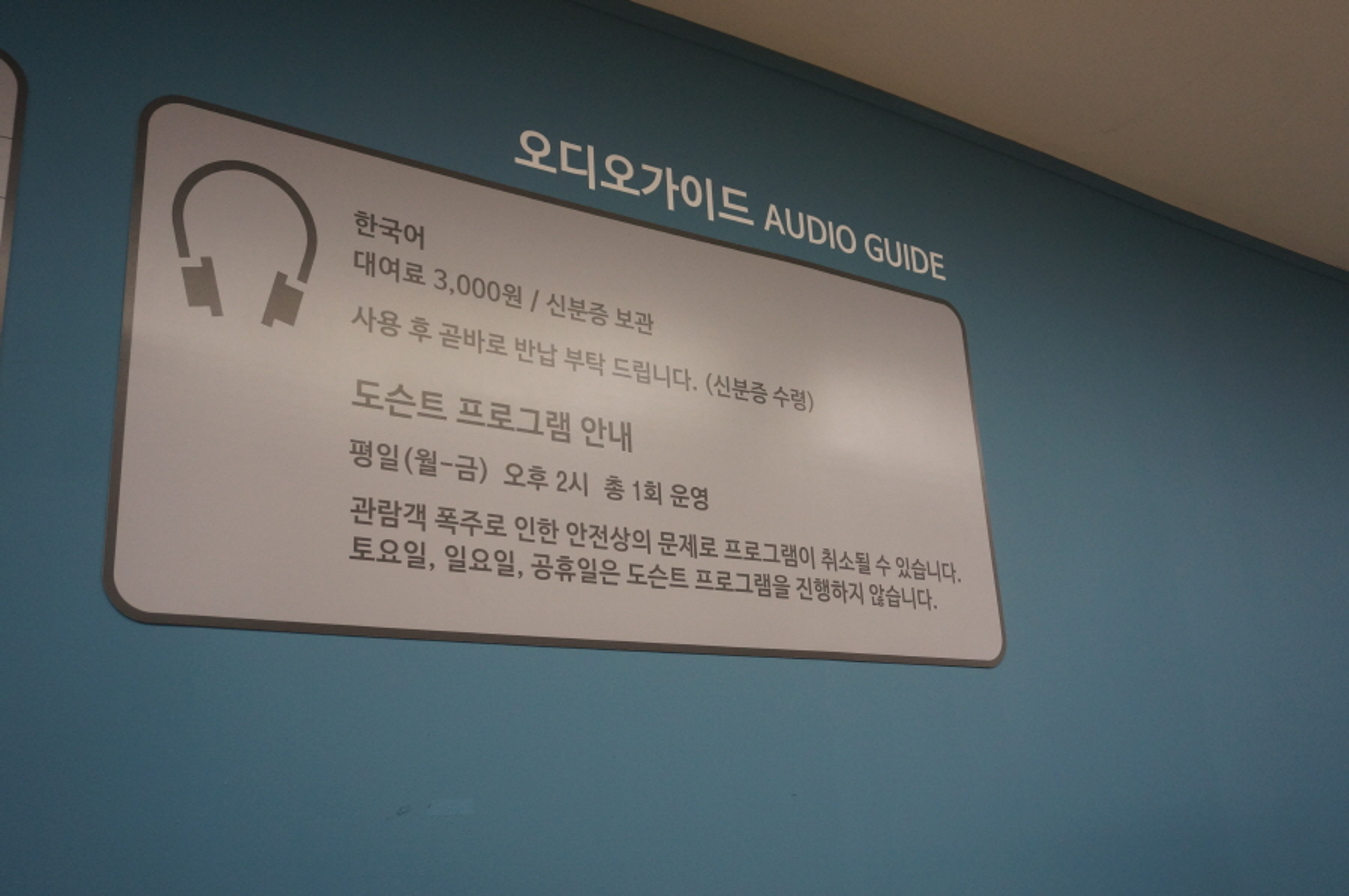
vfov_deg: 38.3
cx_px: 674
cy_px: 448
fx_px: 1291
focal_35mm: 34
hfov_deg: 55.2
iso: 800
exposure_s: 1/60
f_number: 4.5
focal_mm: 23
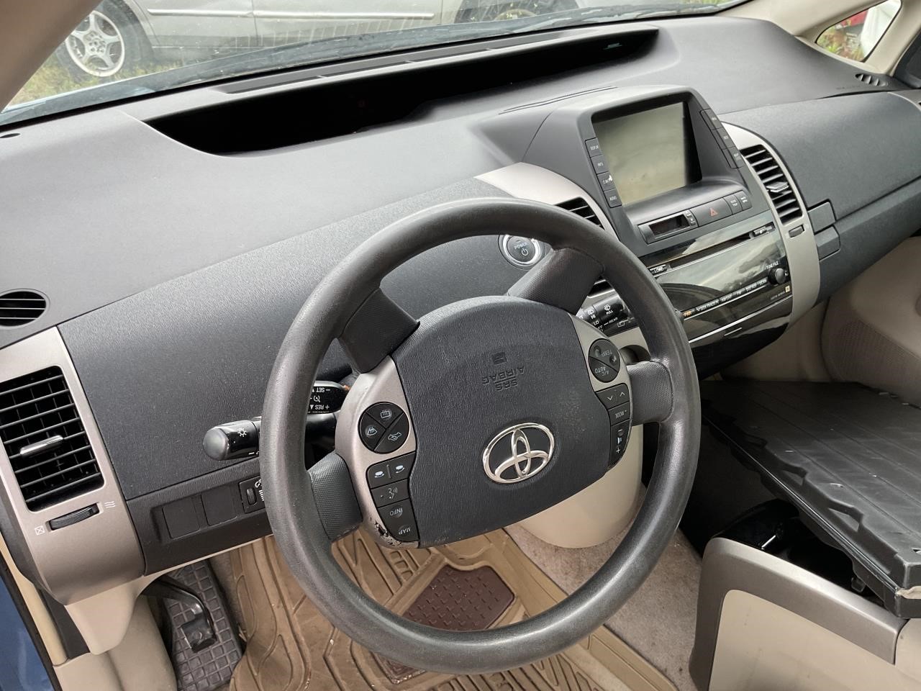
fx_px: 772
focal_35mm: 29
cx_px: 460
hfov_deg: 61.7
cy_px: 346
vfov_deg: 48.2
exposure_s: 1/120
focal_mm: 3
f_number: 1.8
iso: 50
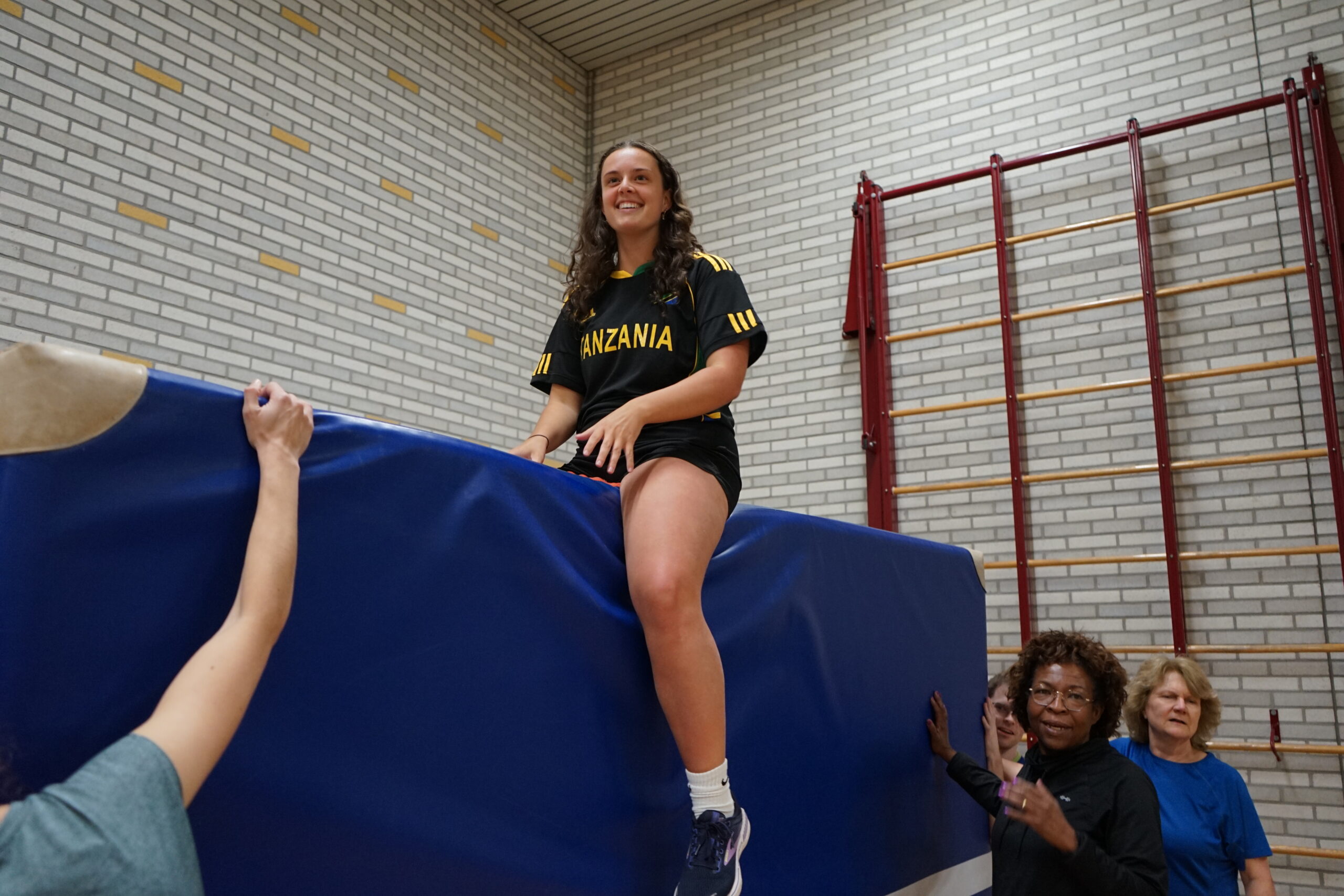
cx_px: 672
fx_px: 1083
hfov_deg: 63.7
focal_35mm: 29
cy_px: 448
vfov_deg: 45.0
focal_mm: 29
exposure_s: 1/160
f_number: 3.5
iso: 2000
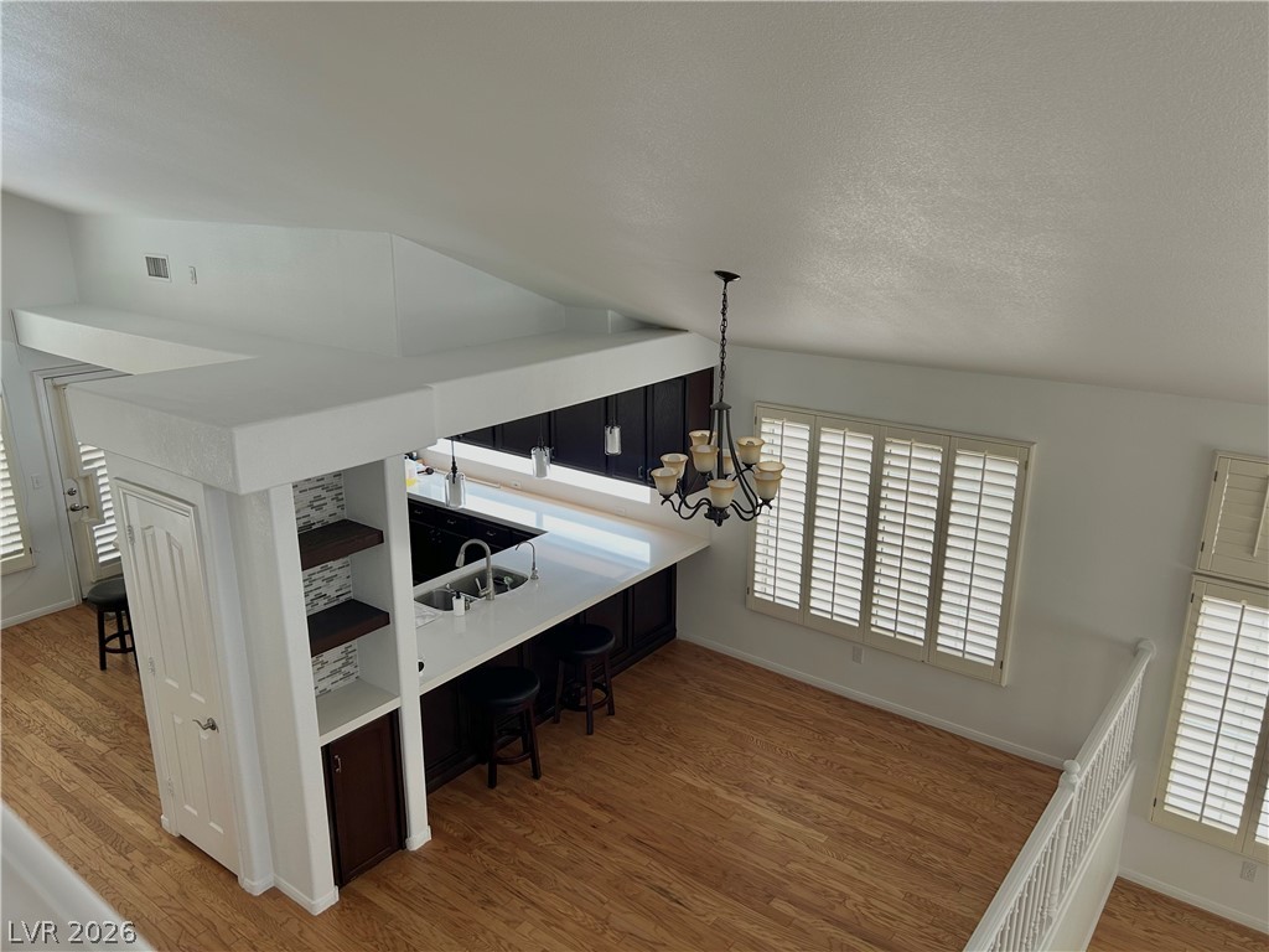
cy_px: 476
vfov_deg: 53.1
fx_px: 953
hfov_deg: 67.3
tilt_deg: -16.8
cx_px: 634
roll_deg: -0.5
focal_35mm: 26
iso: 100
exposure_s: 1/121
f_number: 1.5
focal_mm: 5.7
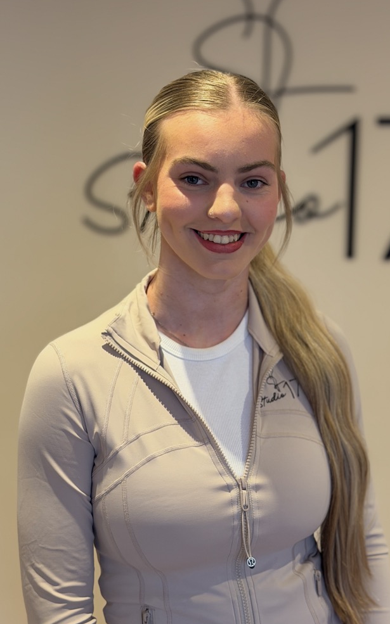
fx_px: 1055
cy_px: 281
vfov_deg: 33.0
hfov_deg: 20.9
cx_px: 255
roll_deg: -2.7
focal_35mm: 62
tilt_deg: -7.2
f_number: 1.78
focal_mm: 6.76
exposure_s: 1/50
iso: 100
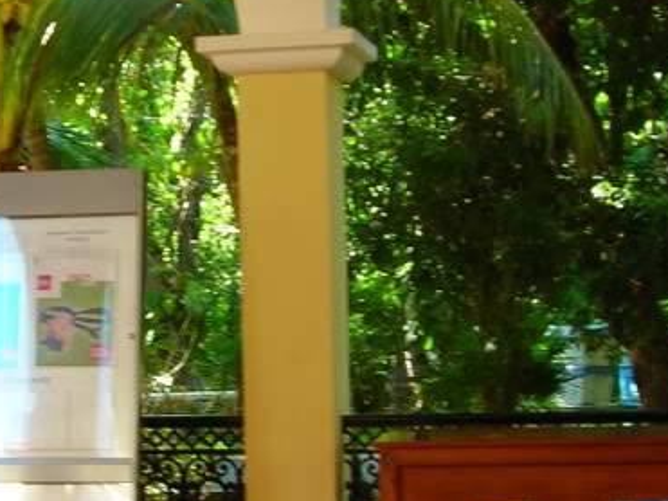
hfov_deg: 18.4
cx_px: 61
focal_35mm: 105
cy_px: 263
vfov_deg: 14.1
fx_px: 2026
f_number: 3.2
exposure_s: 1/31.3
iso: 50
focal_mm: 6.3
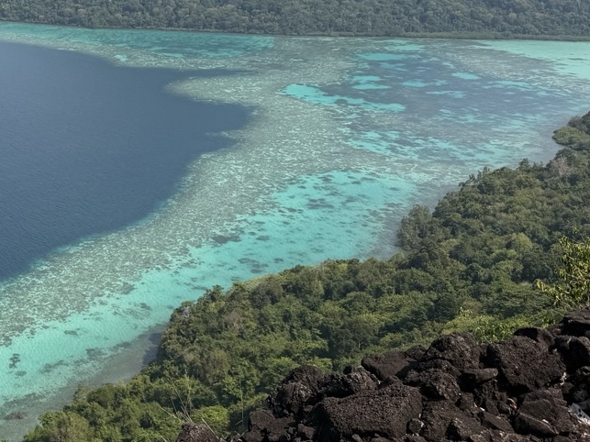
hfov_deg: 31.1
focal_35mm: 56
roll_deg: +1.0
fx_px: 954
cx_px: -35
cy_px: 97
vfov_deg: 25.7
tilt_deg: -12.2
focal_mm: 6.76
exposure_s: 1/4975
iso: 80
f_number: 1.78
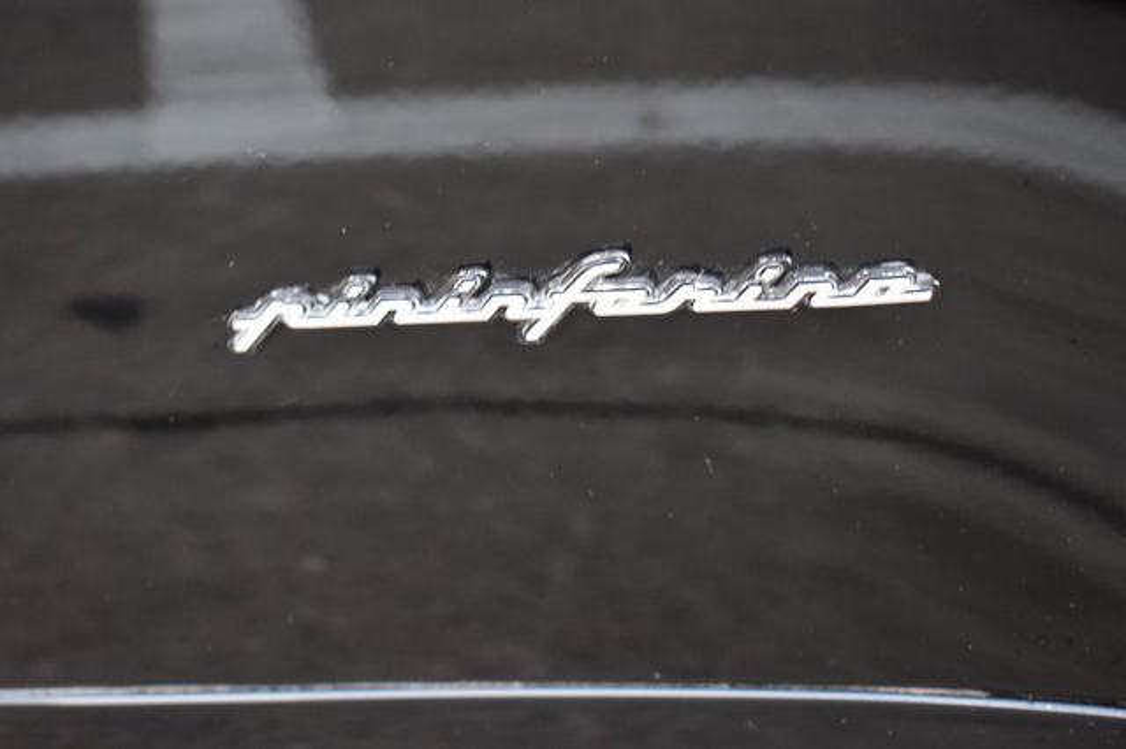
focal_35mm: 51
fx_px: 1594
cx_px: 563
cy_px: 374
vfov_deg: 26.5
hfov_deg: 38.9
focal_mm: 34
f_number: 5.6
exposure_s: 1/15
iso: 1600
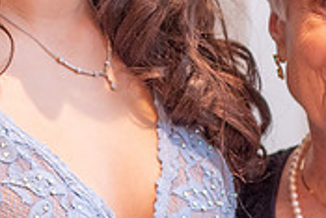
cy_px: -21
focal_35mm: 172
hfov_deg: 11.9
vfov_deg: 7.9
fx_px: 1559
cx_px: 183
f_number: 1.7
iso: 500
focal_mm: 25
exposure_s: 1/80
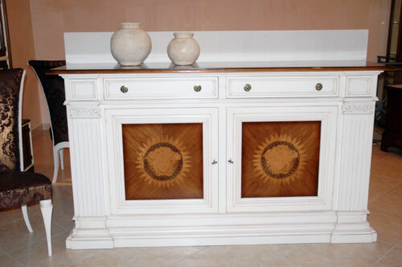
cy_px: 134
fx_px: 452
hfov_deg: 48.0
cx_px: 201
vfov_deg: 32.9
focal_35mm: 40
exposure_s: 1/60
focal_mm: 27
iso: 200
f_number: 3.8
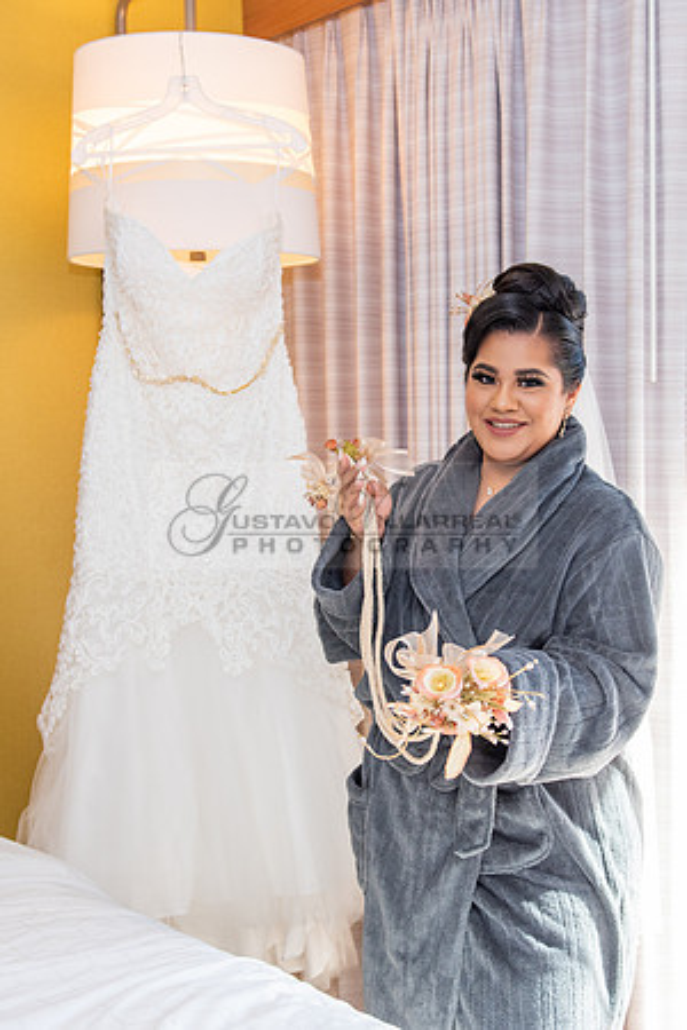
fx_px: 1393
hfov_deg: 27.6
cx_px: 433
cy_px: 517
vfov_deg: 40.6
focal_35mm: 49
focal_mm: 32
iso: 500
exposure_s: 1/250
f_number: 3.5
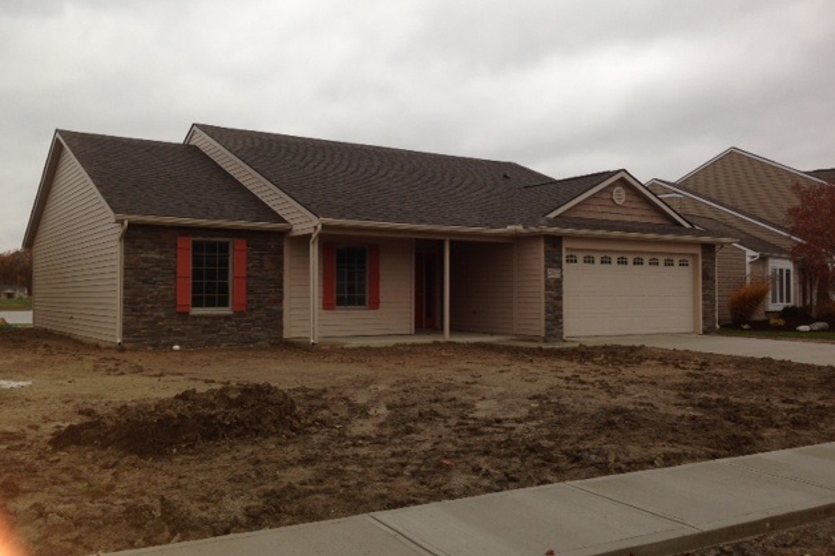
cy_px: 275
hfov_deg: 54.5
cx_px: 416
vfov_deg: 37.8
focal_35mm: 35
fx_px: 811
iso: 50
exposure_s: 1/134
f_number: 2.4
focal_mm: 4.12
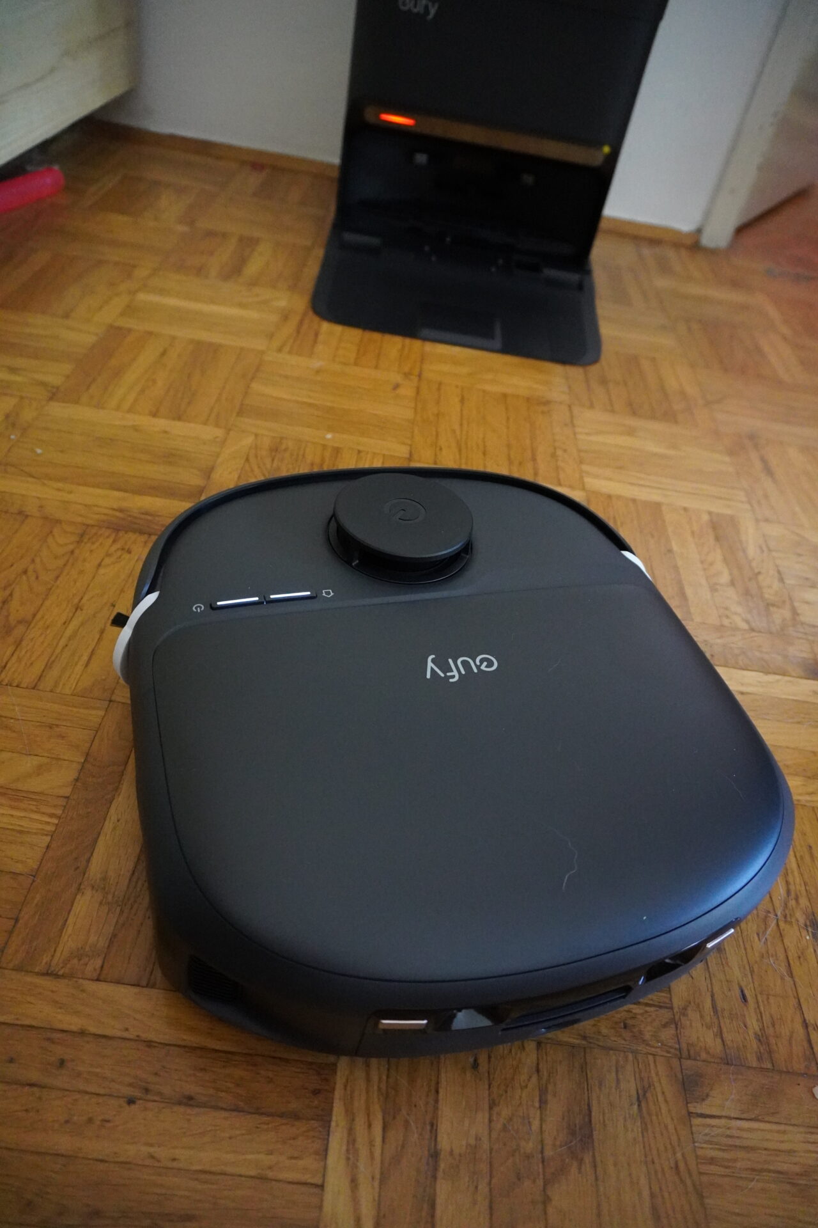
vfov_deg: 73.7
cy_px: 614
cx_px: 409
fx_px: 818
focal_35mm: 24
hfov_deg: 53.1
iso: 6400
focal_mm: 16
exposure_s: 1/80
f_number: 3.5
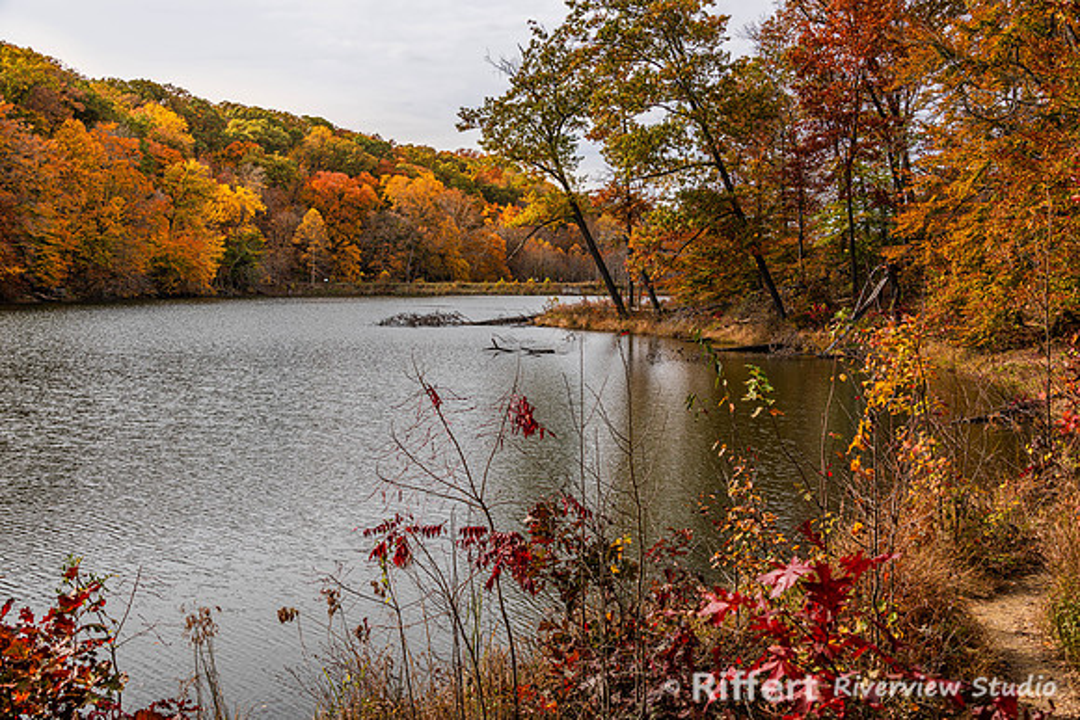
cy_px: 360
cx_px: 540
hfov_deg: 46.4
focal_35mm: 42
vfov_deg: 31.9
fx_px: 1260
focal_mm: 42
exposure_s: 1/200
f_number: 8
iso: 64
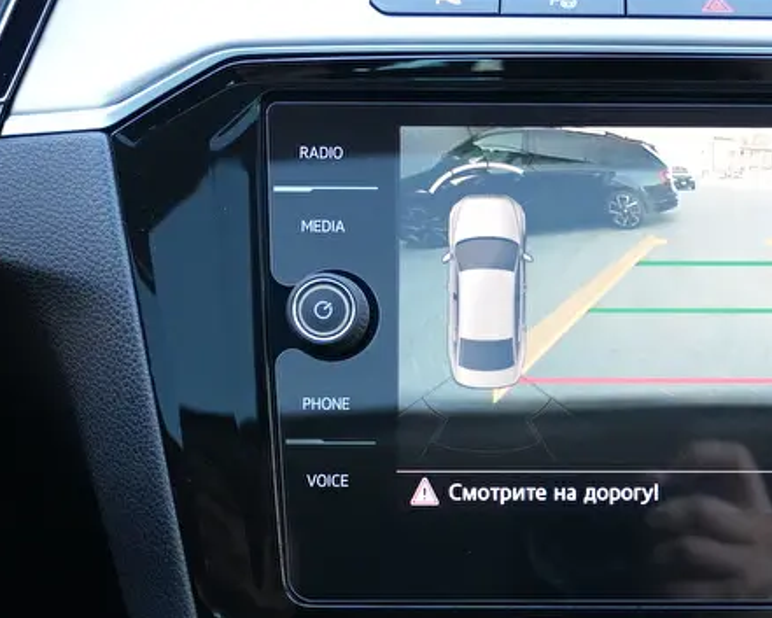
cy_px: 463
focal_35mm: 64
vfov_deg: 23.7
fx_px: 1459
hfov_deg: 29.1
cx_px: 604
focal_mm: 25
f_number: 4.5
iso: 4000
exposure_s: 1/160
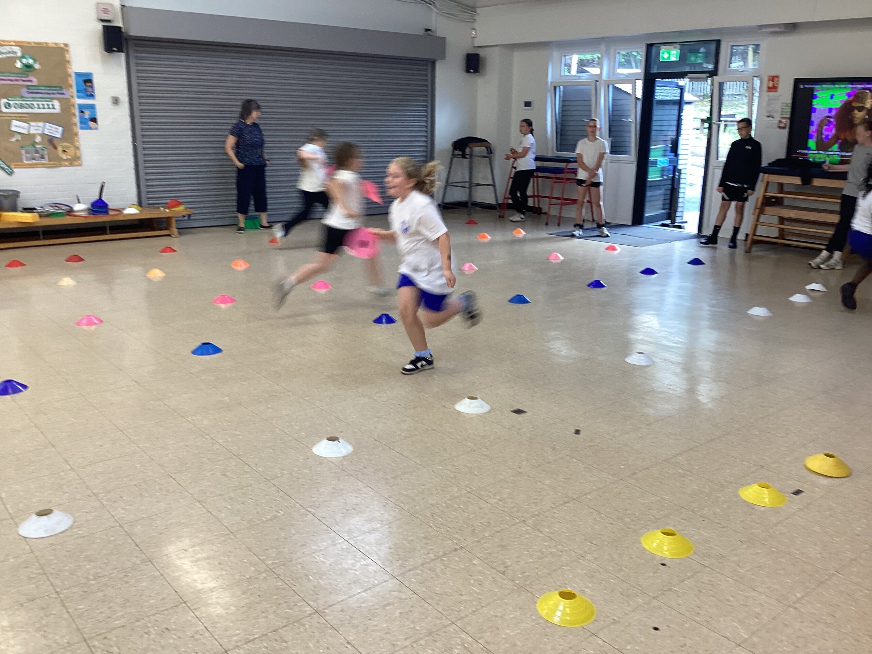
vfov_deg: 45.4
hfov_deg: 58.4
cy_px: 327
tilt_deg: -13.6
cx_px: 436
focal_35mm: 31
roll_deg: -3.6
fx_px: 781
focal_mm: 3.3
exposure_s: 1/50
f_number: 2.4
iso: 64
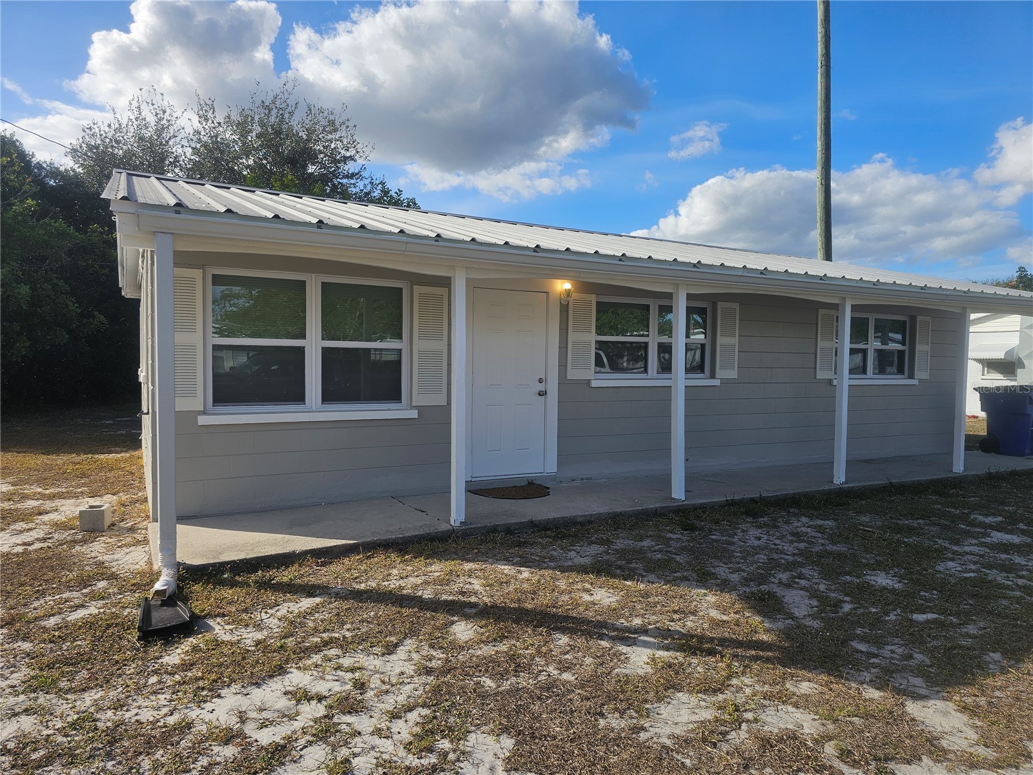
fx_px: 686
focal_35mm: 23
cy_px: 388
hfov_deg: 73.9
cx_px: 516
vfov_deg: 58.9
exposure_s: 1/792
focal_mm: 6.3
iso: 10
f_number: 1.7
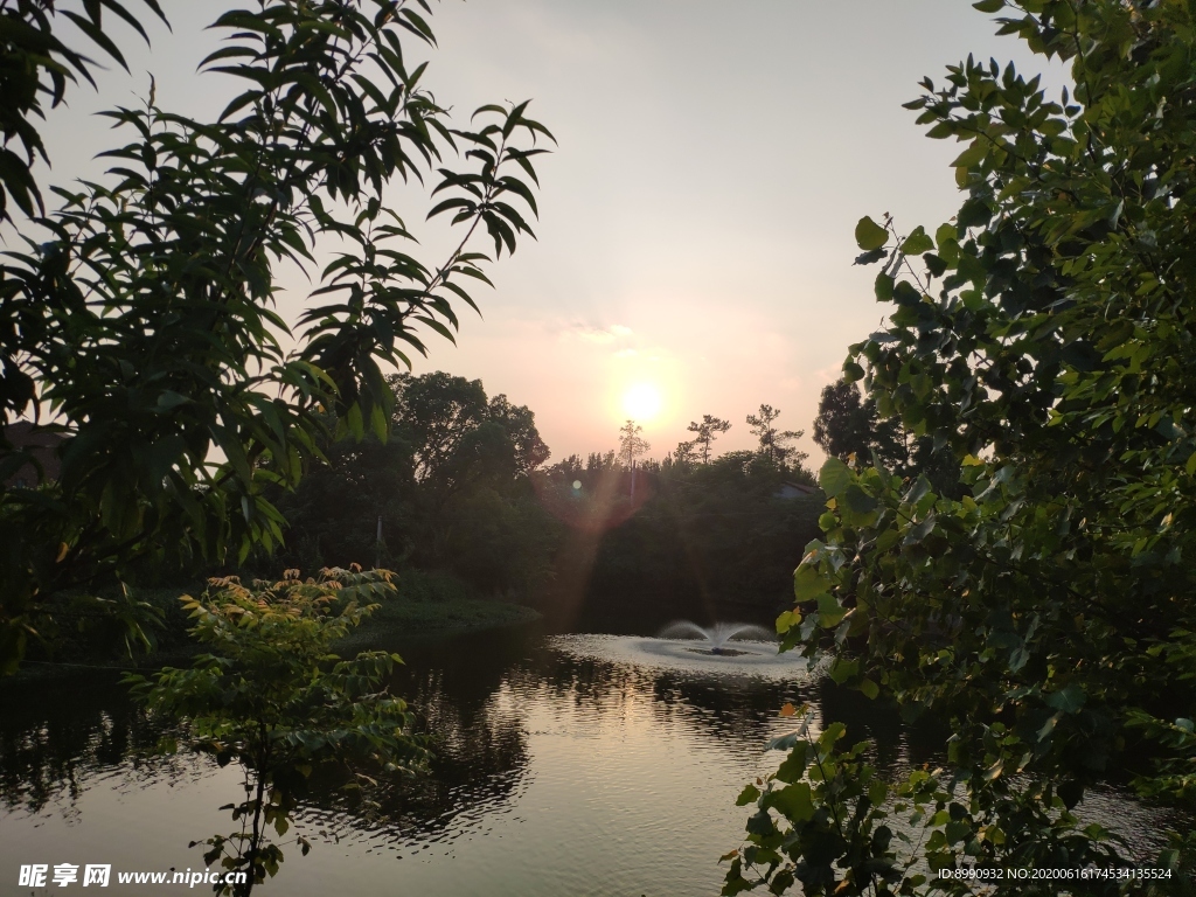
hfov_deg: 79.0
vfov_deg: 63.4
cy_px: 448
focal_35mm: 21
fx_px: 726
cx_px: 598
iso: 100
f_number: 1.8
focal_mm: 4.22
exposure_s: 1/3330
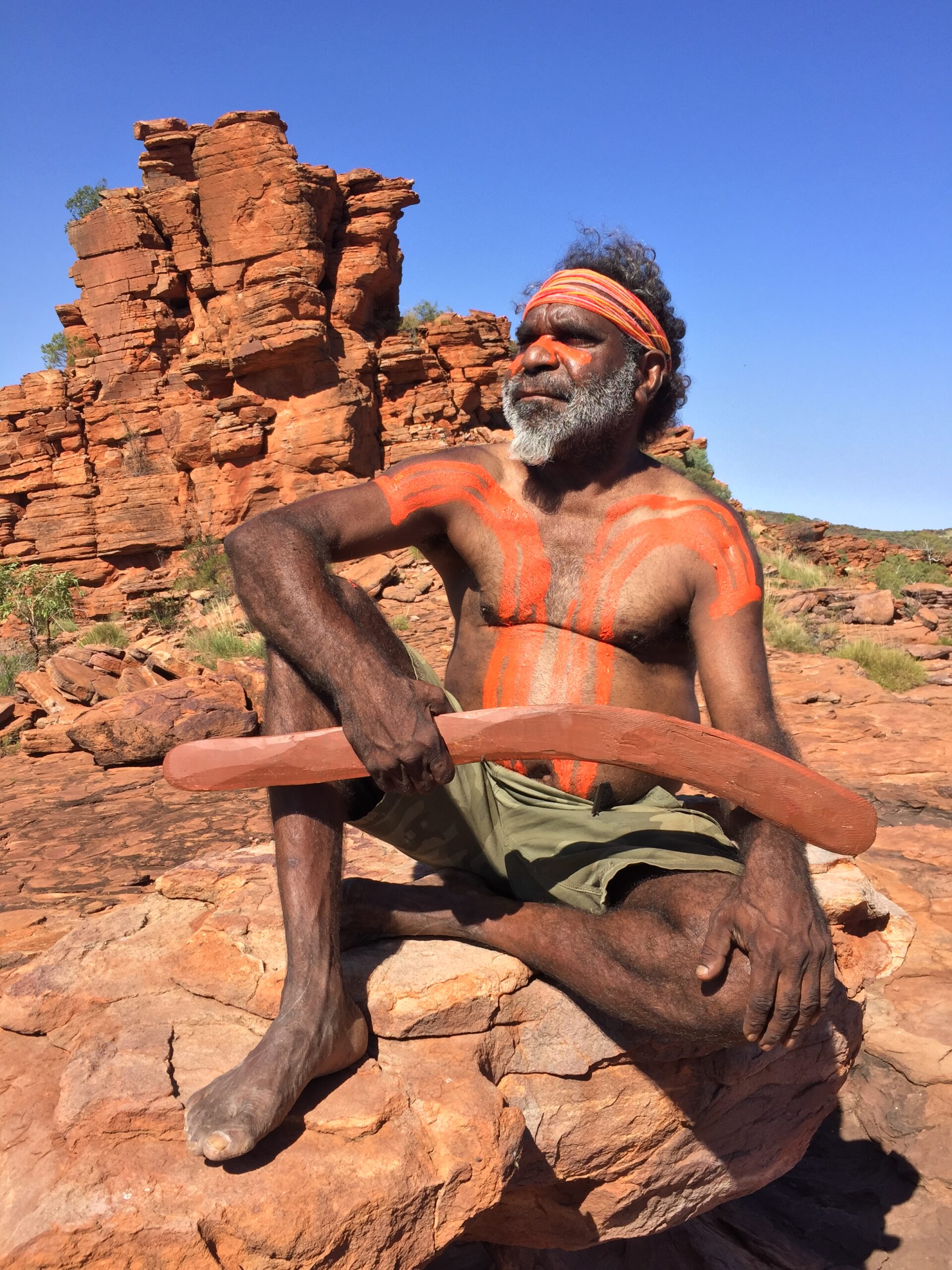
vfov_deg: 61.7
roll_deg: -2.5
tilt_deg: -5.6
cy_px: 635
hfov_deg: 48.2
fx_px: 1063
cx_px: 476
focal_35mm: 29
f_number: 2.2
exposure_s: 1/1582
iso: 32
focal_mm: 4.15
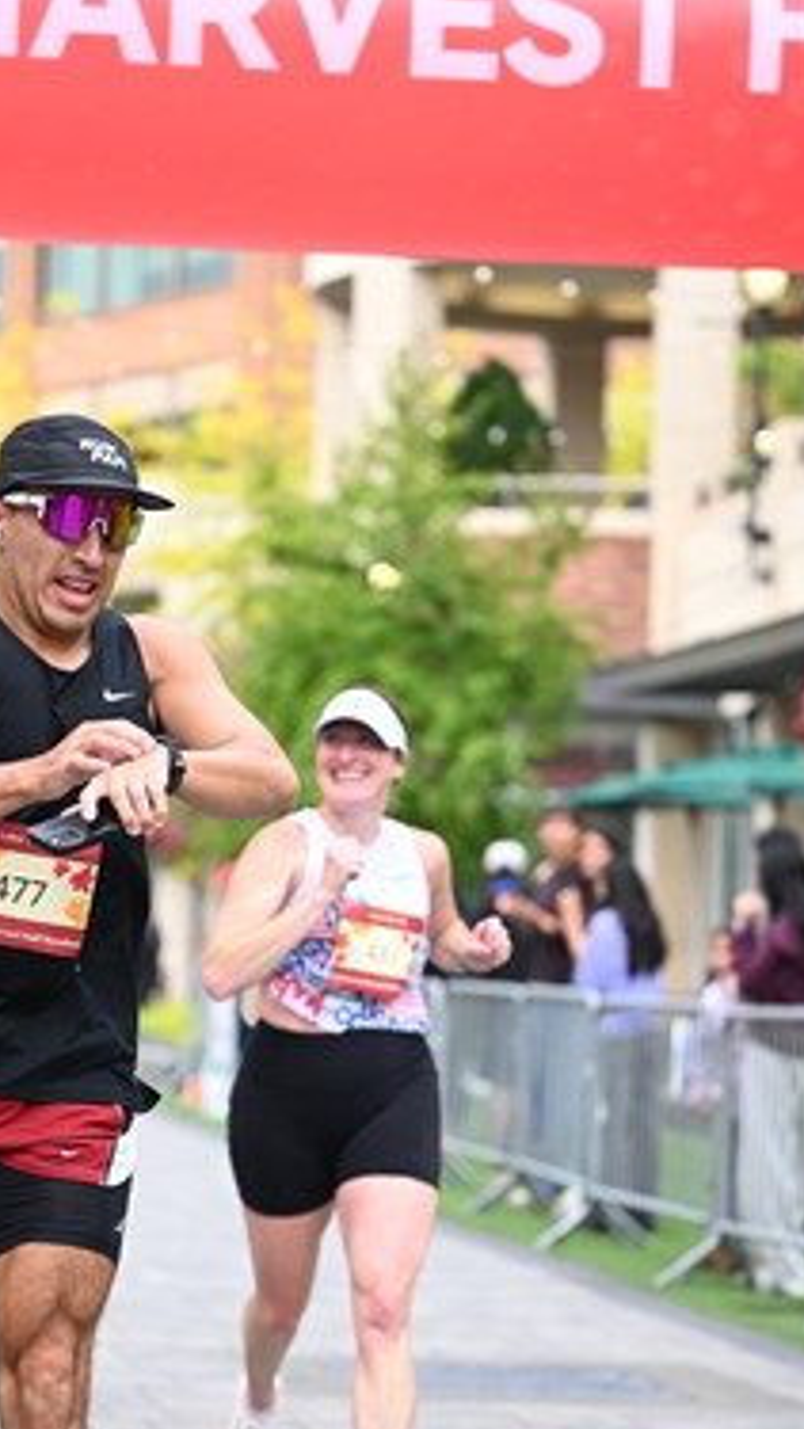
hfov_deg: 9.6
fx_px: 4774
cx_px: 291
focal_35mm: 126
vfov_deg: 17.0
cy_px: 831
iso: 1000
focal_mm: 82
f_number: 2.8
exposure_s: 1/1600
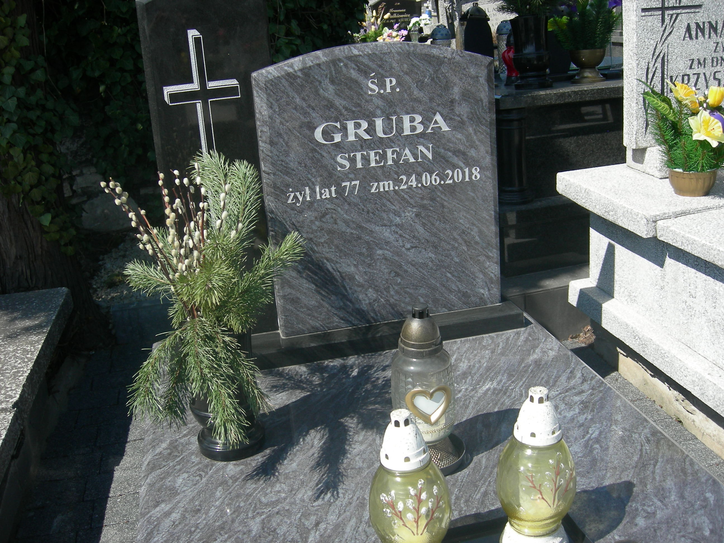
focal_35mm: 36
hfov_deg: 51.4
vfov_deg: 39.7
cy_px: 272
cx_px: 362
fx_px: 753
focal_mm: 7.5
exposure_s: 1/553
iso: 64
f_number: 7.6
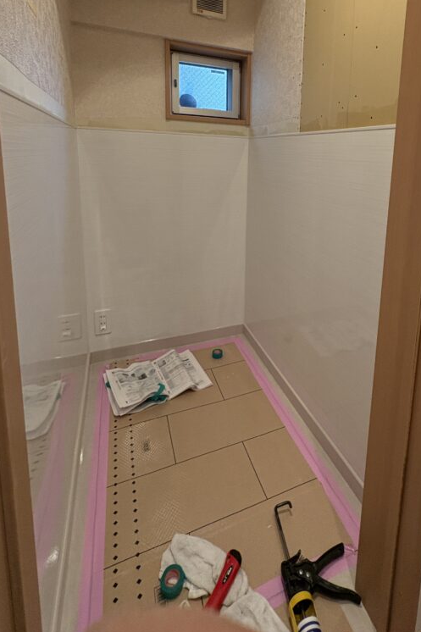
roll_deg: -1.8
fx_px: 351
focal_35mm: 20
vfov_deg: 81.1
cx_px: 281
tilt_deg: -8.5
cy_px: 210
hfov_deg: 60.4
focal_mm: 2.22
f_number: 2.2
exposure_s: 1/100
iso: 320
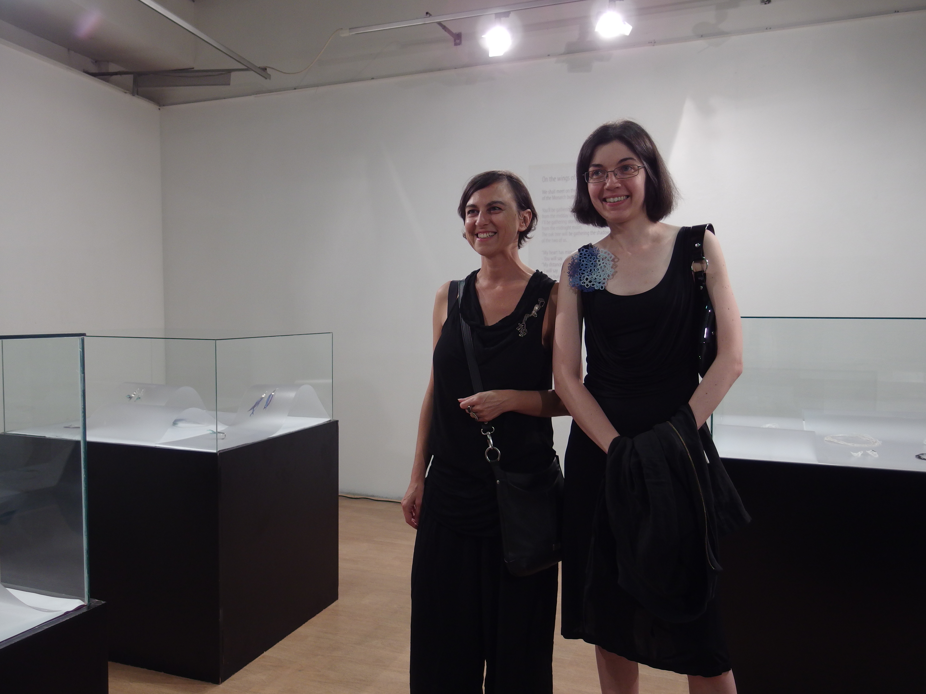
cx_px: 463
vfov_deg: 49.7
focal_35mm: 28
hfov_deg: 63.4
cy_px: 347
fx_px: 749
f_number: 1.8
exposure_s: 1/45
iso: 250
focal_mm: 6
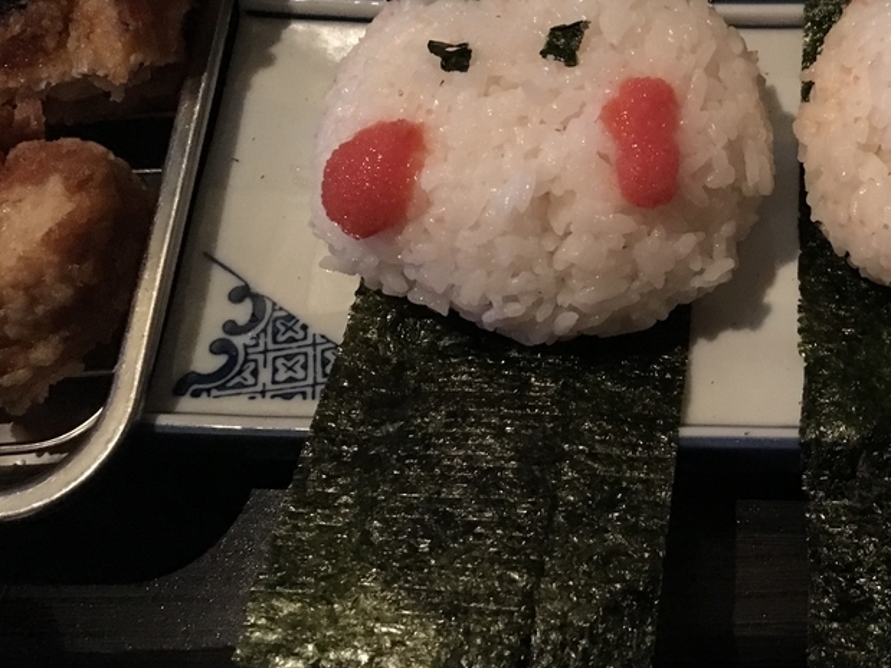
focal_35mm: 48
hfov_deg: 38.0
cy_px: 219
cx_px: 730
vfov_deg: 30.0
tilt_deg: -63.1
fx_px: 1235
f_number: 2.2
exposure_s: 1/15
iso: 640
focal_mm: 4.15
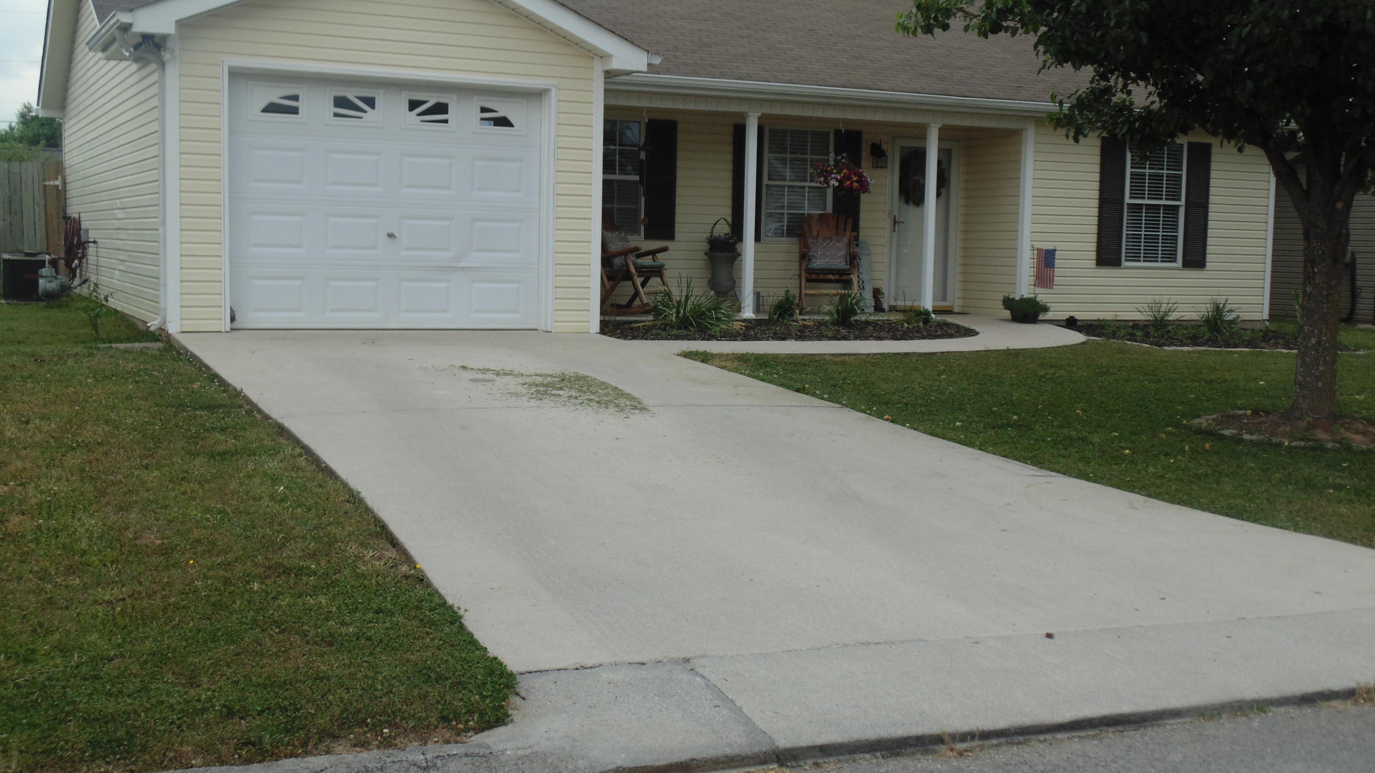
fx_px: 1641
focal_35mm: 45
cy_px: 388
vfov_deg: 26.5
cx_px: 692
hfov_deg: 45.5
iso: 80
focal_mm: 7.4
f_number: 3.6
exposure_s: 1/200
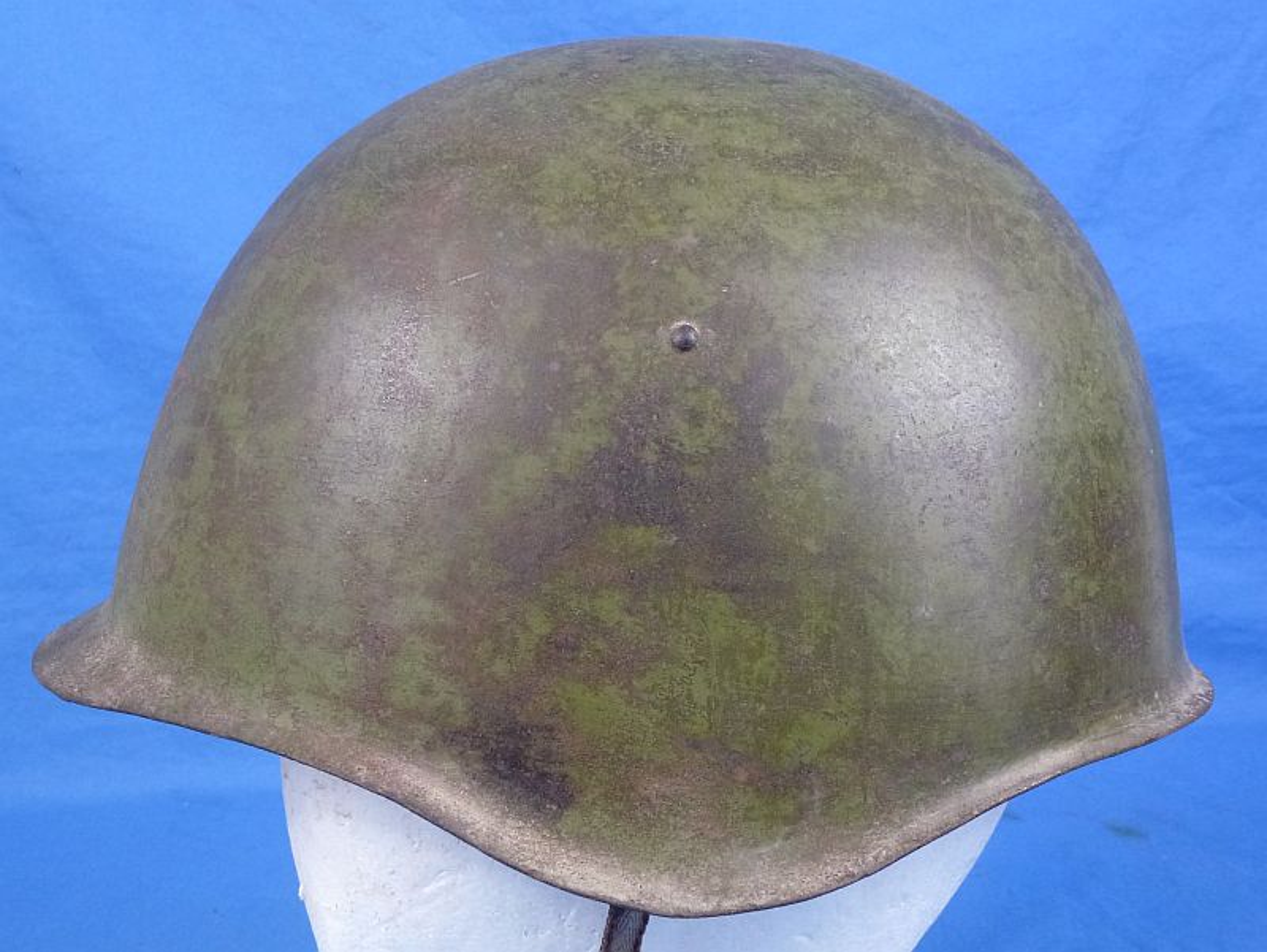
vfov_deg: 32.2
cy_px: 476
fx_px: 1648
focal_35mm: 45
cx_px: 634
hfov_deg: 42.1
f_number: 4
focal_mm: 8
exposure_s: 1/80
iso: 320
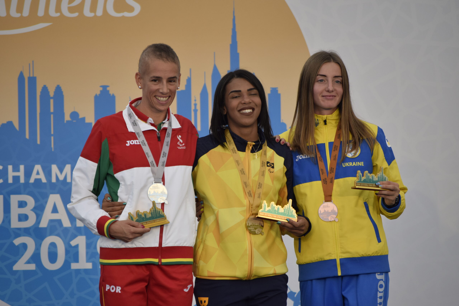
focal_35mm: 262
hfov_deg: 7.8
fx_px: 3347
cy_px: 153
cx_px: 230
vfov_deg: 5.2
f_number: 5.3
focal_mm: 175
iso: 400
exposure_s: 1/400
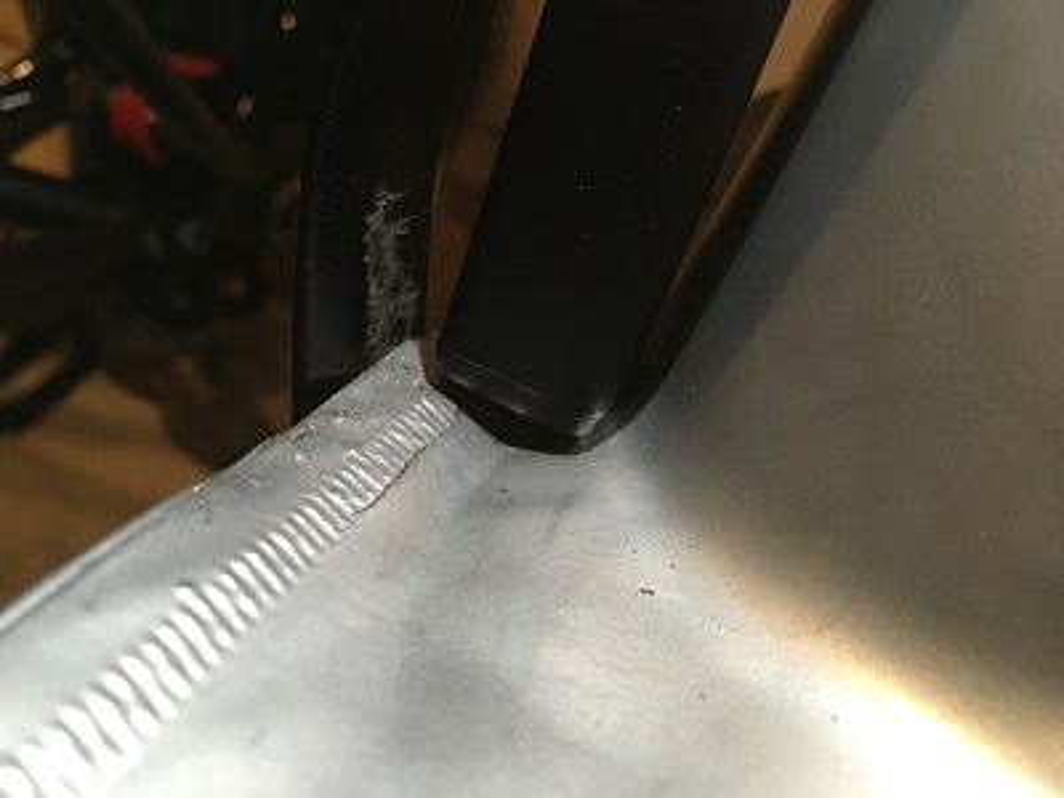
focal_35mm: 29
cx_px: 532
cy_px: 399
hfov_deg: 61.7
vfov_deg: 48.2
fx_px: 891
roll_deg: -20.4
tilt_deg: -23.0
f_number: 2.2
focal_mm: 4.15
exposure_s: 1/15
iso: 250
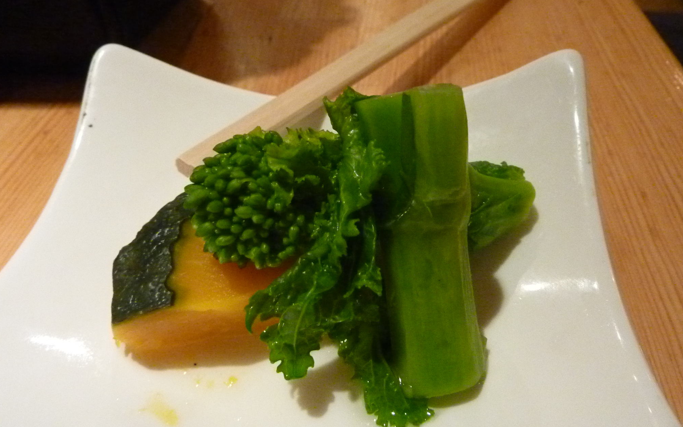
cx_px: 345
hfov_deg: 68.4
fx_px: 503
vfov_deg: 46.0
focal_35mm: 27
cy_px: 199
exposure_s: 1/30
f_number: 3.3
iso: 800
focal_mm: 4.1
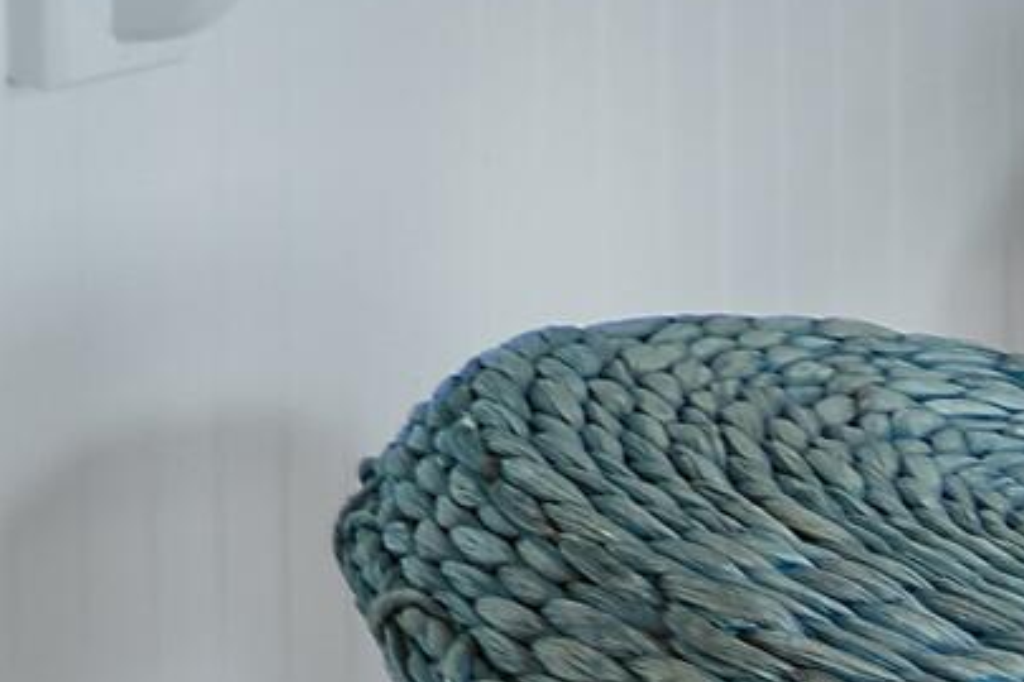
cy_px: -1508
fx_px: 3157
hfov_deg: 10.1
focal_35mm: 111
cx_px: -2402
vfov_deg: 9.2
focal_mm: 10
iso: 100
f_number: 4.5
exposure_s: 1/1.25
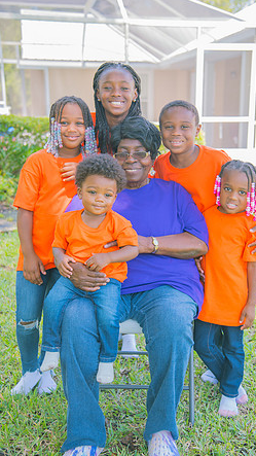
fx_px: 616
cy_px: 230
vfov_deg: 40.6
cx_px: 144
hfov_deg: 23.5
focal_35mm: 51
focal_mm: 48
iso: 250
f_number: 4
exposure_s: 1/125
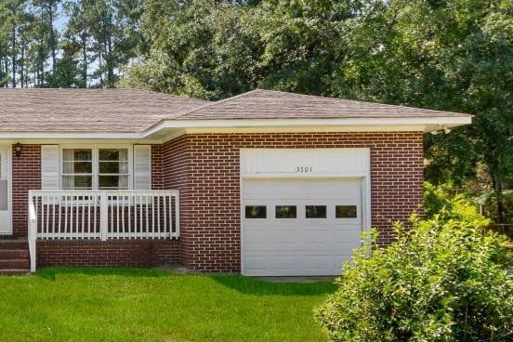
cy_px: 206
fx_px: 627
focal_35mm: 44
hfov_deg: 40.2
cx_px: 24
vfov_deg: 30.4
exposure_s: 1/160
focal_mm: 10
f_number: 6.3
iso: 100
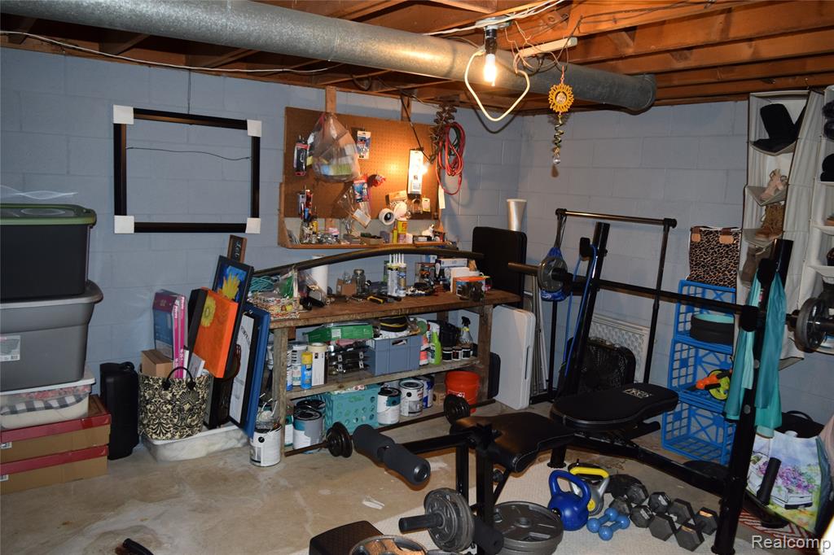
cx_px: 417
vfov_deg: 47.9
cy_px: 278
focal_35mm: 27
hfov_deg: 67.4
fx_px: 625
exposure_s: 1/80
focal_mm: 18
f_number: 4.5
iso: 800
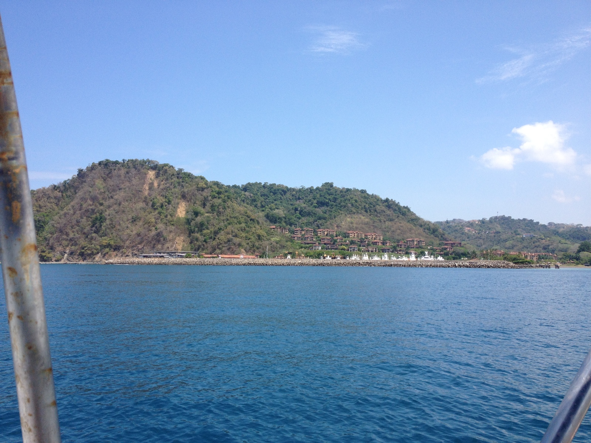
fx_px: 598
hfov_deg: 52.6
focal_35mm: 35
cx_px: 296
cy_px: 222
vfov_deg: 40.7
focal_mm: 4.28
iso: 50
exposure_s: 1/1623
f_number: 2.4
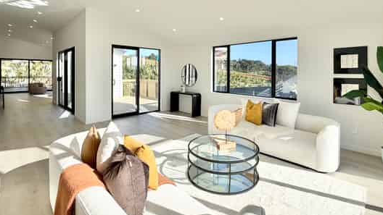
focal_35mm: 19
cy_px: 74
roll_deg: -0.3
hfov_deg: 89.5
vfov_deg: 57.2
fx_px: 193
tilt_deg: -0.9
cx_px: 202
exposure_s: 1/770
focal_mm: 2.22
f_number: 2.2
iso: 25
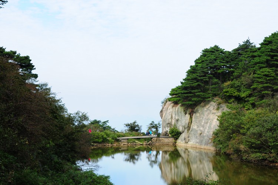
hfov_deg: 26.0
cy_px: 92
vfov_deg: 17.4
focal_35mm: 78
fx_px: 602
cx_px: 139
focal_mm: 52
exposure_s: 1/125
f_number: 9
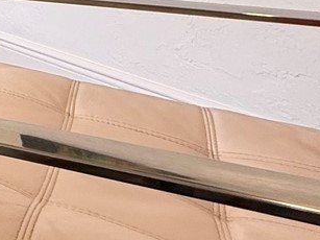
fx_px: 675
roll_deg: +1.1
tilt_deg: +2.2
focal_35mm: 73
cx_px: -361
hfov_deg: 17.1
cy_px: -152
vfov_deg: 17.4
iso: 160
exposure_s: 1/120
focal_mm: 2.22
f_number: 2.2
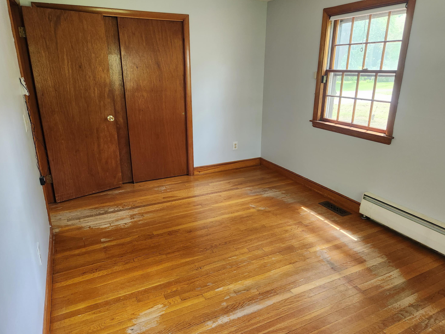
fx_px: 309
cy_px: 163
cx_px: 226
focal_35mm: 24
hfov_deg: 71.6
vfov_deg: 56.8
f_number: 1.8
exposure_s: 1/120
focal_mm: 5.4
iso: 500
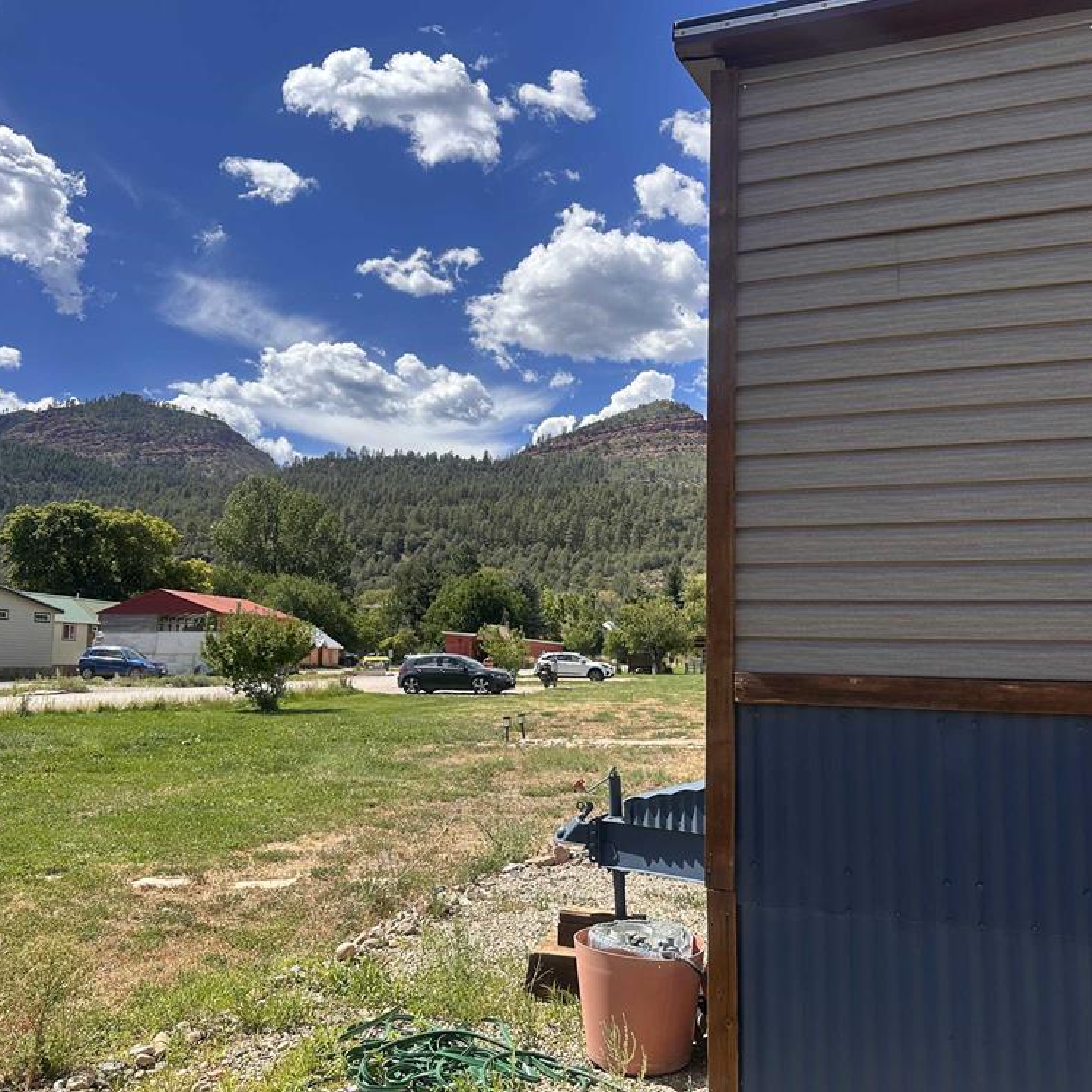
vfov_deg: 55.6
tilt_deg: +7.3
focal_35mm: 29
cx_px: 563
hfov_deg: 55.6
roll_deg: -0.9
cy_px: 537
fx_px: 1035
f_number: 1.78
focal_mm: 6.86
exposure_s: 1/4016
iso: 80
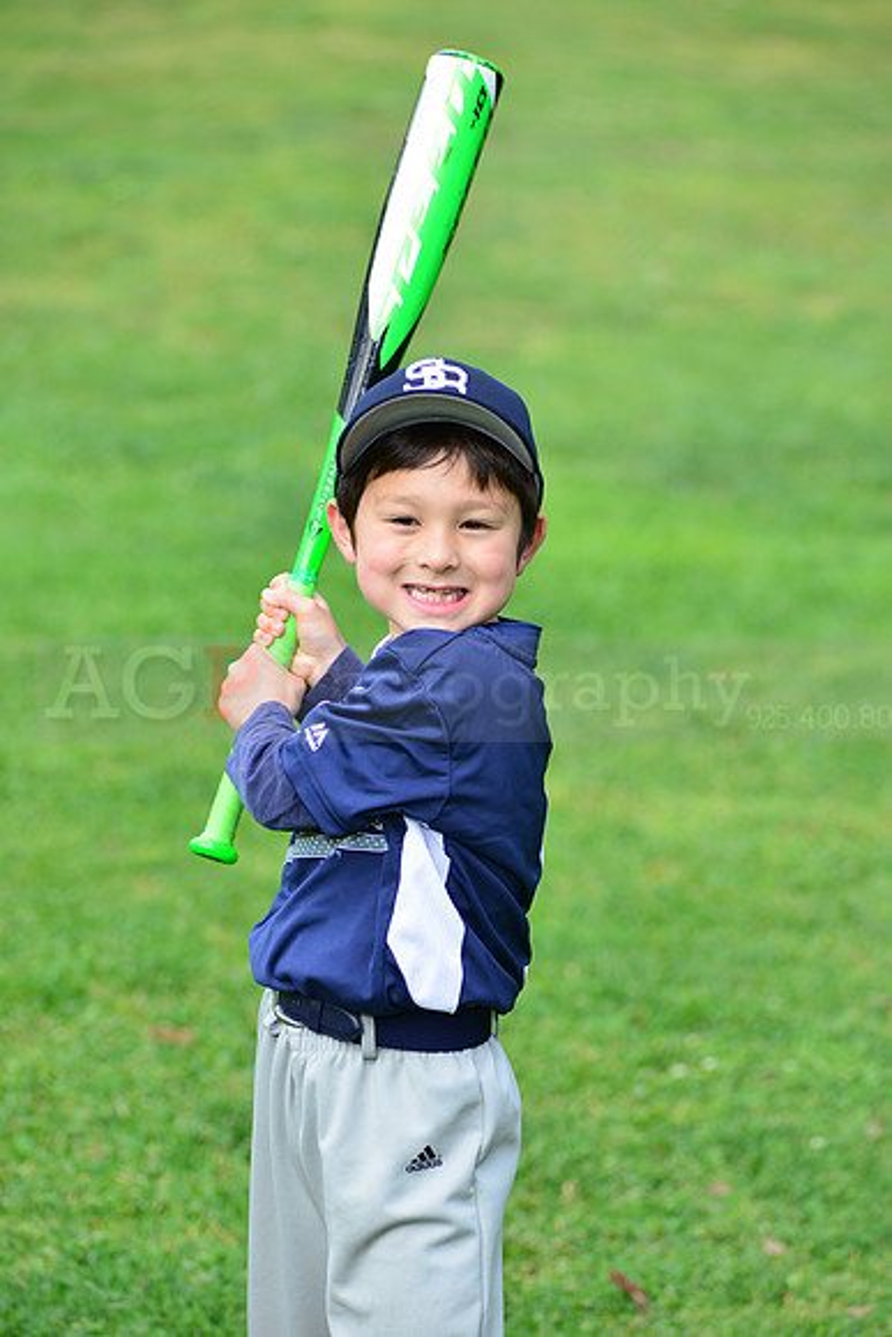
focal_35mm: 145
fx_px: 5386
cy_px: 668
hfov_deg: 9.5
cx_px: 446
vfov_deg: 14.2
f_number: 5.6
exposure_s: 1/200
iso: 320
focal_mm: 145
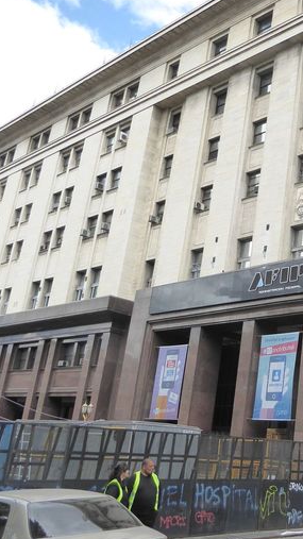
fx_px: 614
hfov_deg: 25.2
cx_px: 354
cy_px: 269
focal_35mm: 43
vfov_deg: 47.4
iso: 160
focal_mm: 4.3
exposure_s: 1/500
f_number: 3.3
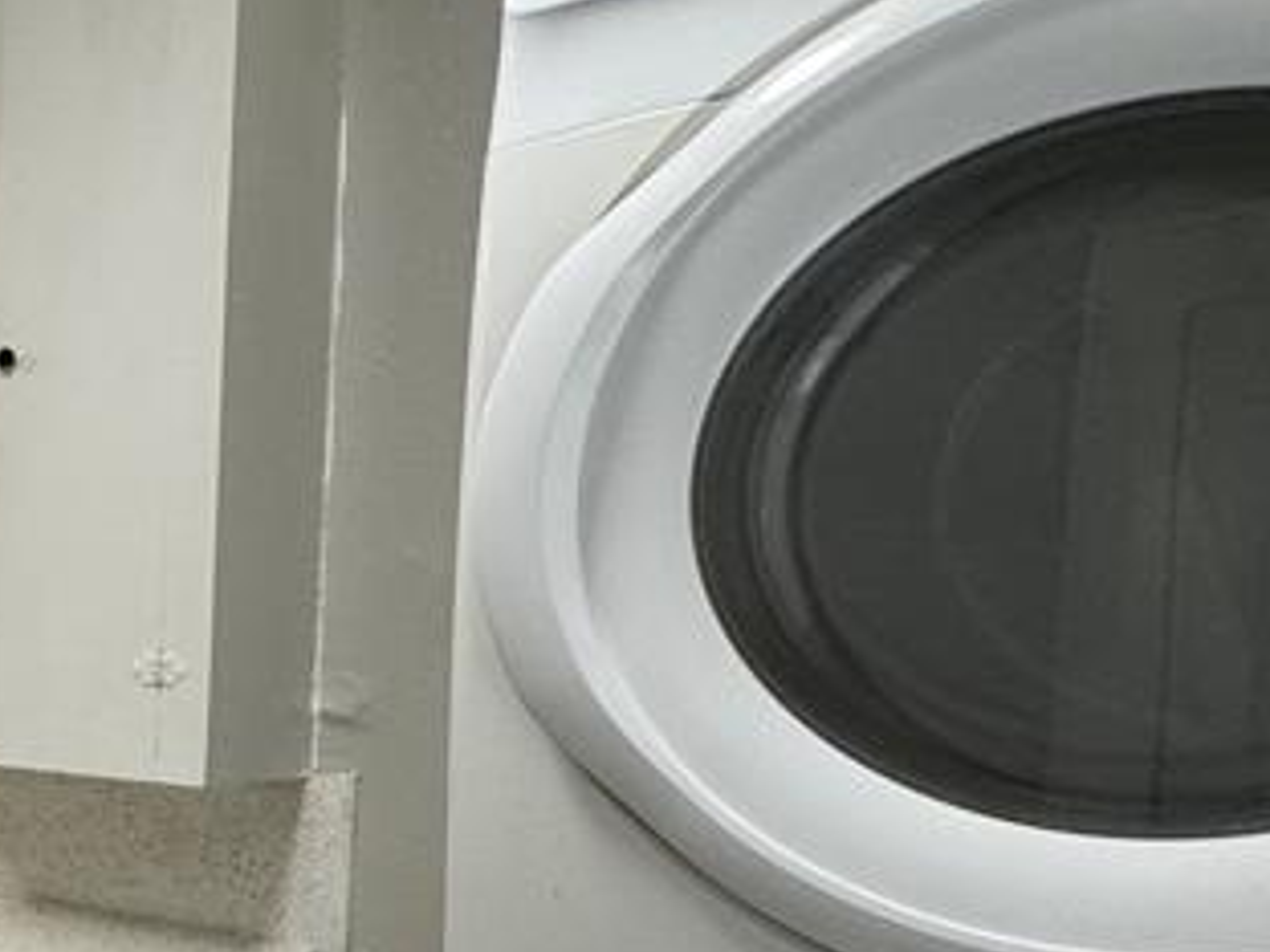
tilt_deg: -2.9
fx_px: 1688
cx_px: -517
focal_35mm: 46
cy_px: 671
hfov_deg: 29.6
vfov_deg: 31.1
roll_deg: -1.9
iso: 160
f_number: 2.2
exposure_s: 1/60
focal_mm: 2.22
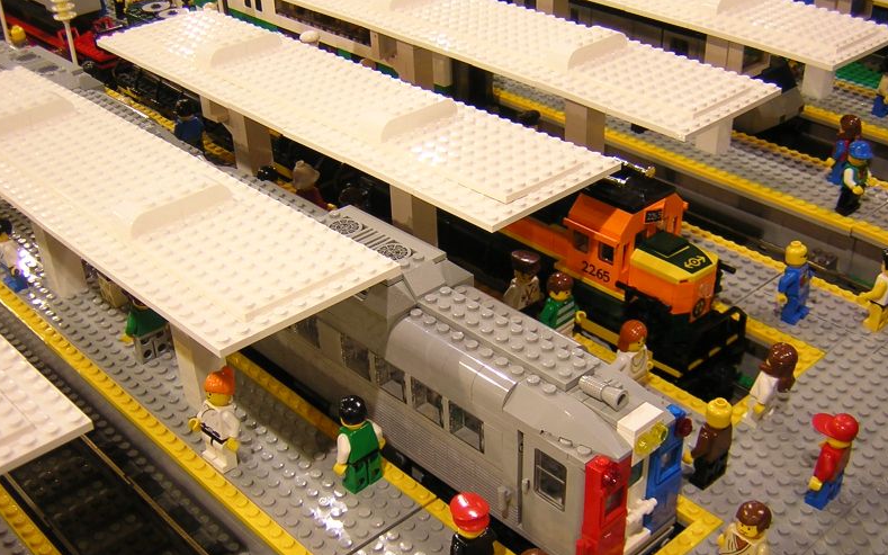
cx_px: 440
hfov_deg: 46.2
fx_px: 1041
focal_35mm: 43
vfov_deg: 29.8
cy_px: 319
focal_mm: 5.2
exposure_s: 1/7.7
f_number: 2.7
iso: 100
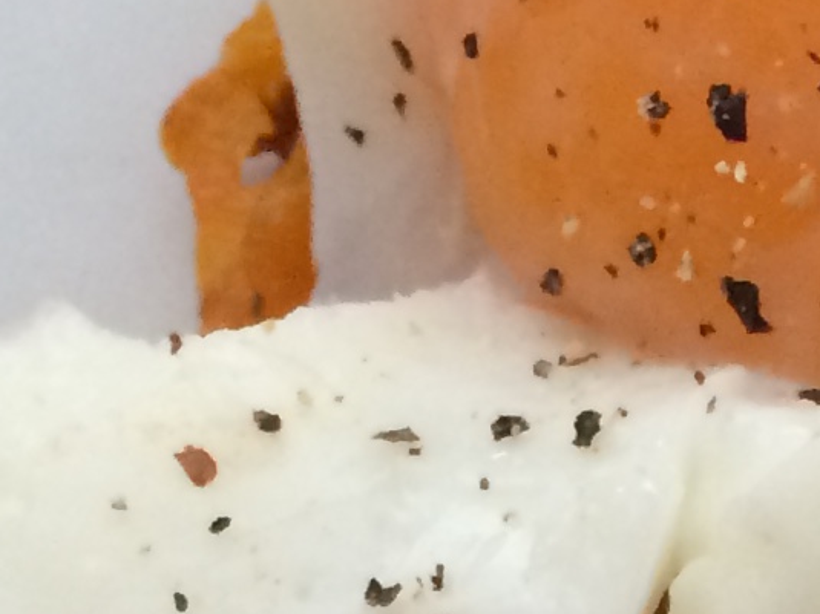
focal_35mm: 177
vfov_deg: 7.6
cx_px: 981
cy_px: 1648
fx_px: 4192
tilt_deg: -78.1
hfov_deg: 11.0
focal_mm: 4.15
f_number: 2.2
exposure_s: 1/33
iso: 200
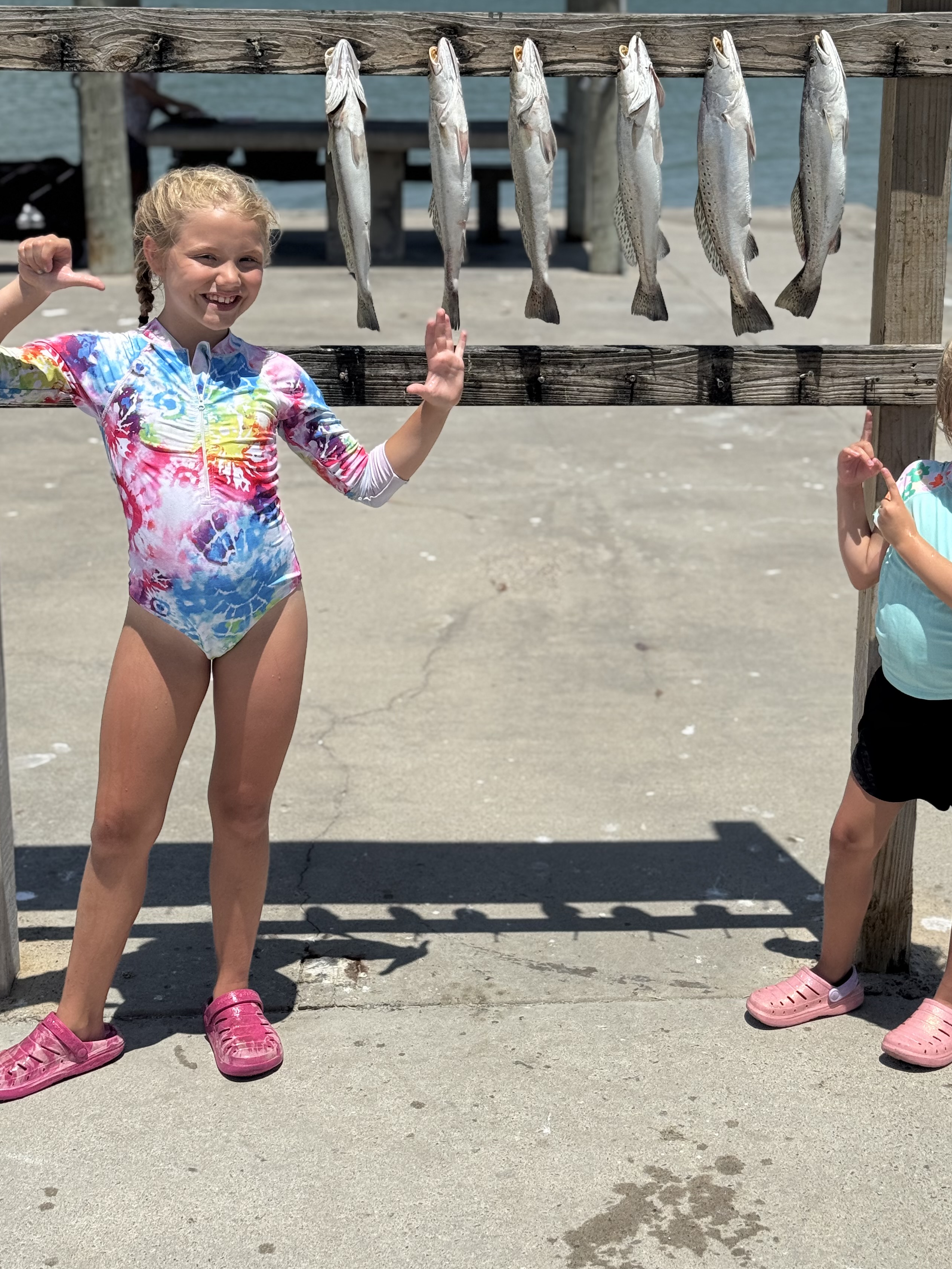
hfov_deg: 25.6
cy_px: 518
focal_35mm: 57
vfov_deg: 33.7
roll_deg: +0.3
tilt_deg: -13.9
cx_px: 563
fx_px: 2090
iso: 64
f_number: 1.78
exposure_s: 1/9009
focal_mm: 6.76
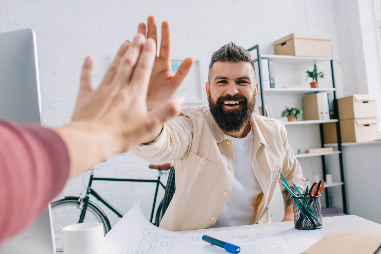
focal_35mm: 35
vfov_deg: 37.9
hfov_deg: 54.4
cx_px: 190
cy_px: 127
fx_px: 371
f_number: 4
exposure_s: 1/200
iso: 160
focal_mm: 35
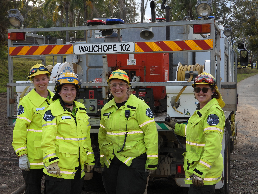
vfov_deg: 26.6
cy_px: 97
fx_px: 410
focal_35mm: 55
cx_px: 129
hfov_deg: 34.9
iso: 100
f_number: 3.5
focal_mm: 9.8
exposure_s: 1/200
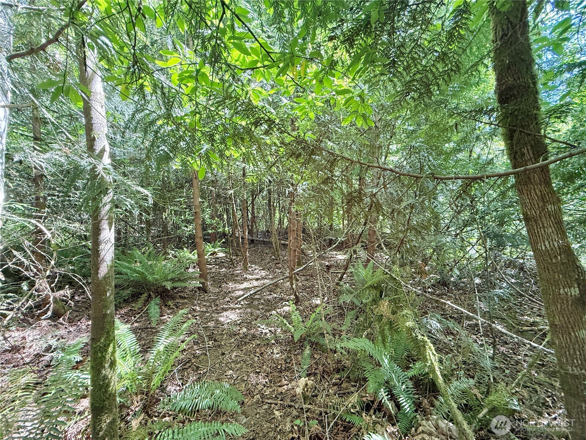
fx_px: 237
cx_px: 293
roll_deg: +0.1
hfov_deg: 102.1
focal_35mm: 14
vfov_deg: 85.7
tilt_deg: -2.1
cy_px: 220
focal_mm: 2.22
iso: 320
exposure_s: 1/79
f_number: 2.2
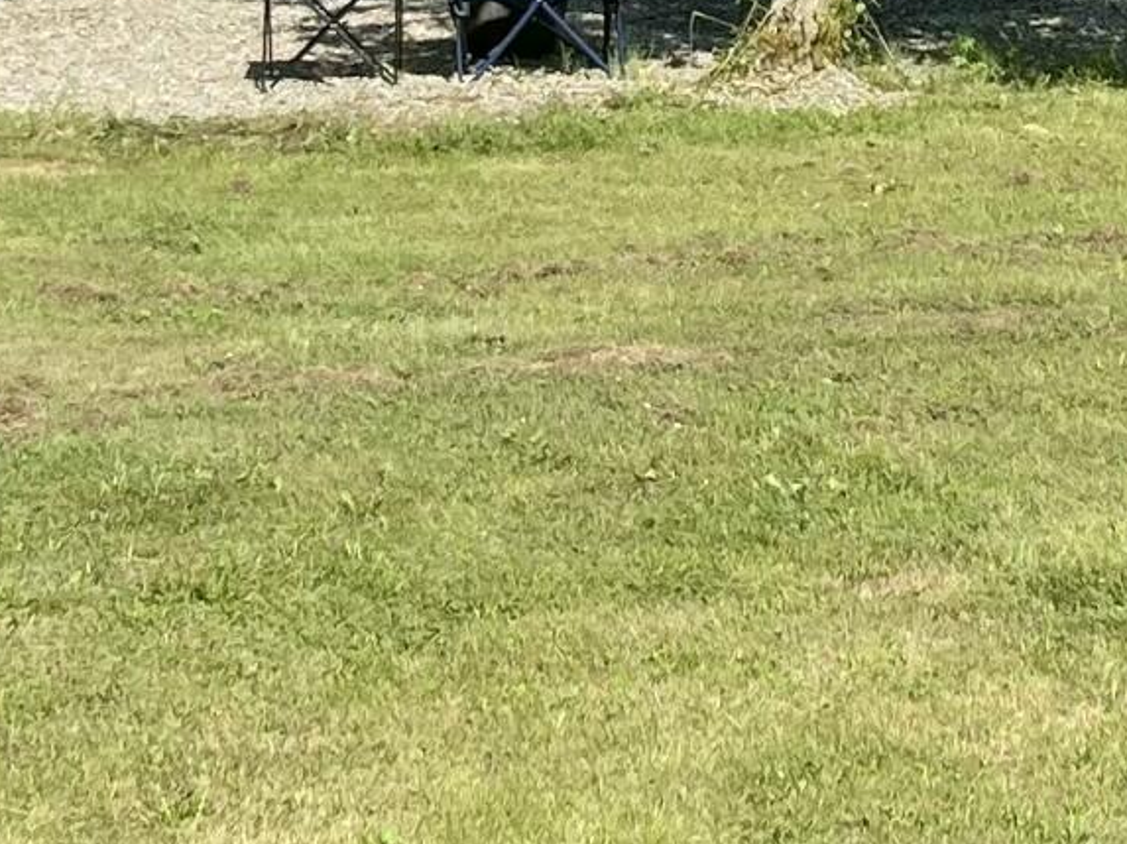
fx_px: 4262
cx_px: 909
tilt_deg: -4.8
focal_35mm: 131
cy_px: -586
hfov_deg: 15.0
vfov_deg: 10.7
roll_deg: +0.5
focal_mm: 5.1
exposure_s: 1/2387
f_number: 1.6
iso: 32
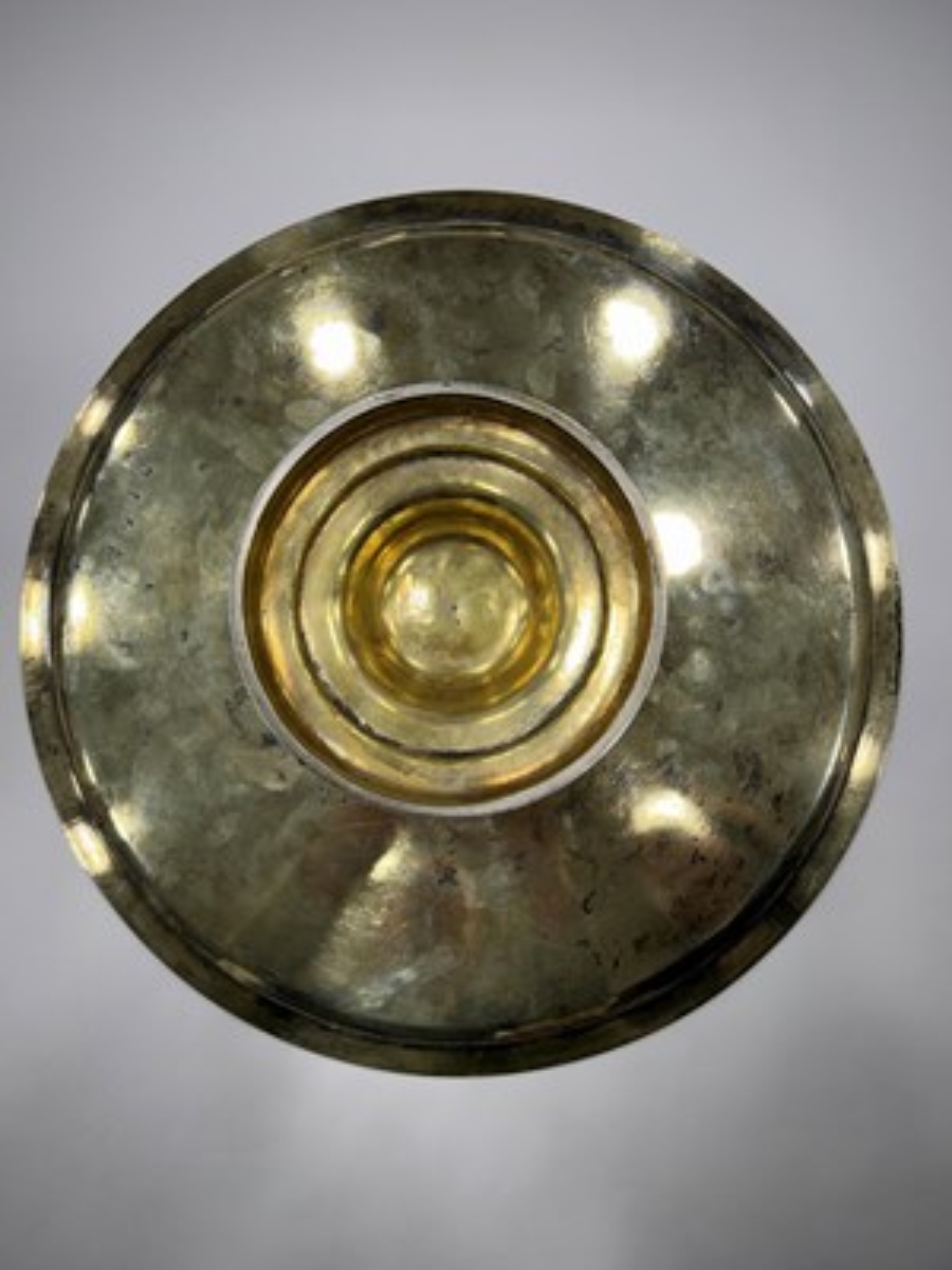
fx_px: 953
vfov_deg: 67.3
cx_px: 476
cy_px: 635
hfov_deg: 53.1
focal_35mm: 26
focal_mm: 5.7
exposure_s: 1/120
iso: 32
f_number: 1.5
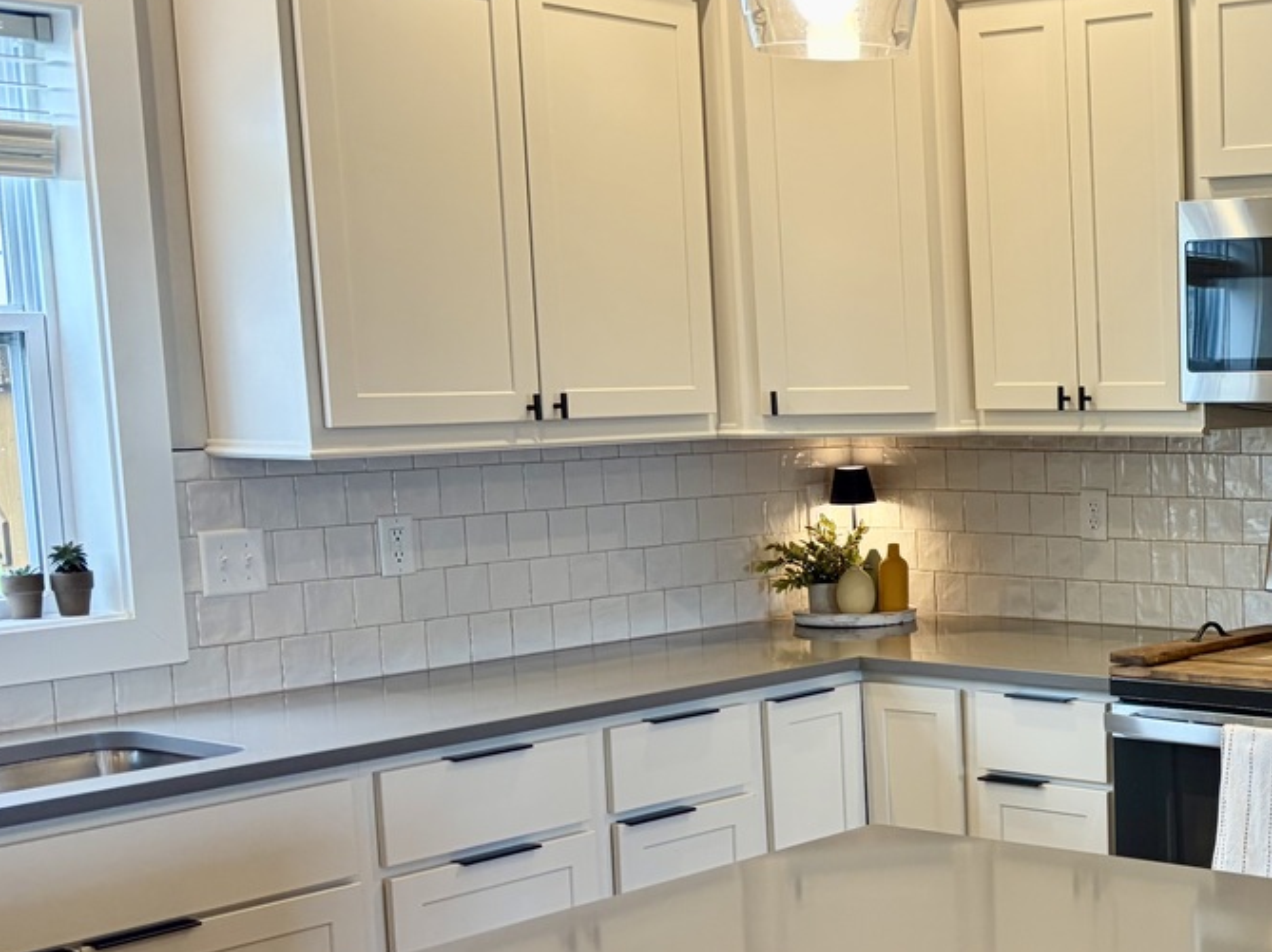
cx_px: 1356
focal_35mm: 56
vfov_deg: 25.9
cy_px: 633
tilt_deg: -6.2
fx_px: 2057
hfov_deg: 31.1
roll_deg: +0.2
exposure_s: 1/120
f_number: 1.6
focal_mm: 5.96
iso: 125
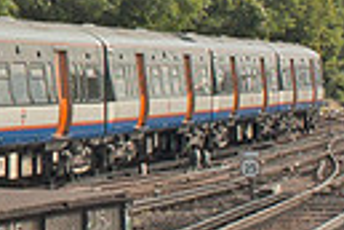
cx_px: -416
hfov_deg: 9.1
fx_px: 1999
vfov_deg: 6.5
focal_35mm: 209
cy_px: -35
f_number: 8
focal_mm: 31
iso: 200
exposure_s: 1/250
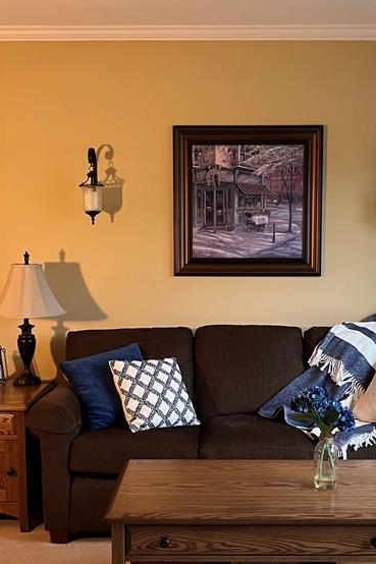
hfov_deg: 26.9
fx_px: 784
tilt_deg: -5.4
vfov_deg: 39.6
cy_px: 296
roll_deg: -0.2
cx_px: 221
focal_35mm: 50
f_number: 1.6
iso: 400
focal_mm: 5.1
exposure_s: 1/60
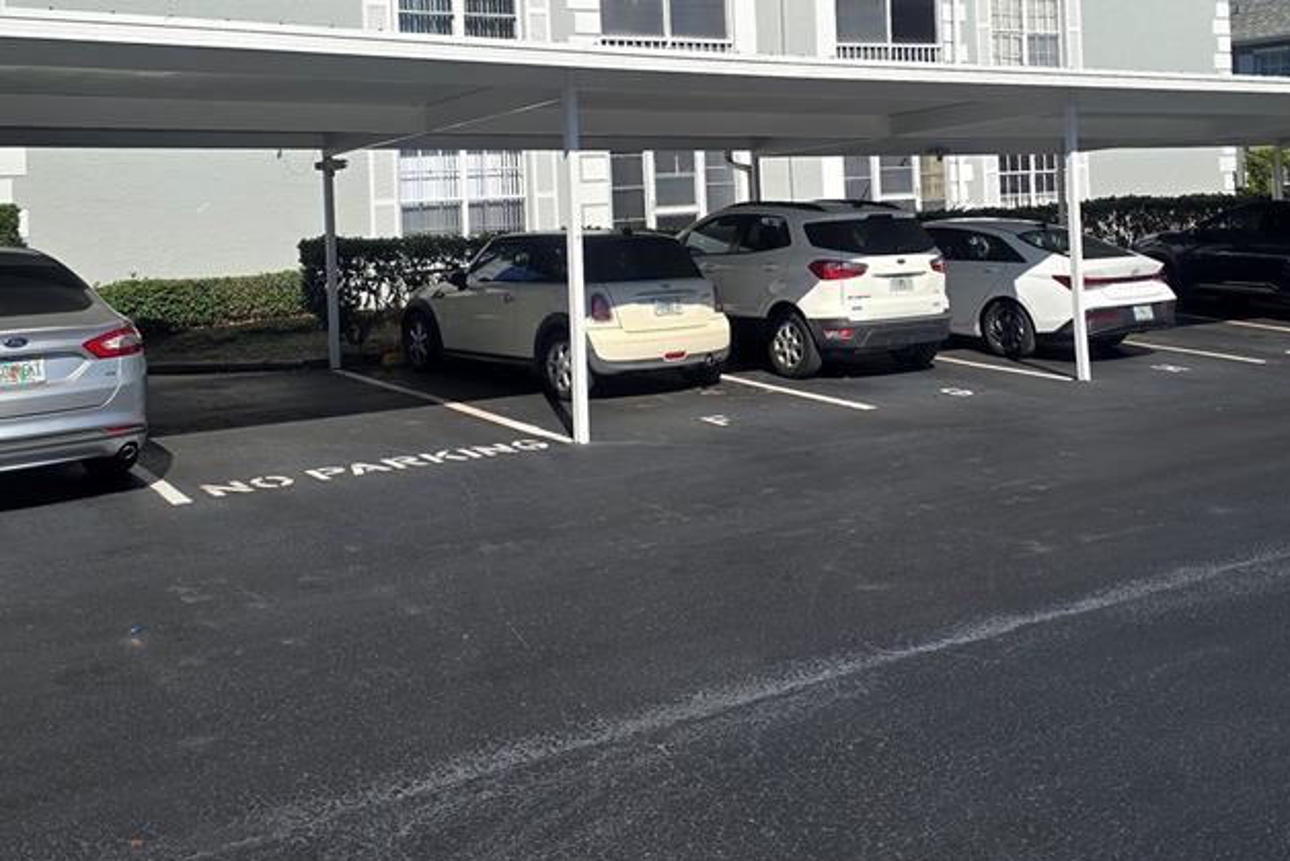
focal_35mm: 39
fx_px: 1398
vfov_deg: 33.4
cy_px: 197
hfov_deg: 49.5
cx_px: 690
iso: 12
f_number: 1.7
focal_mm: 6.3
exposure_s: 1/1005
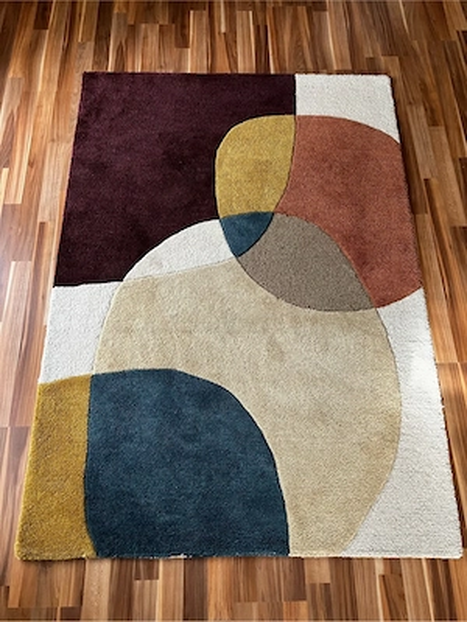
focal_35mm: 28
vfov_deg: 63.4
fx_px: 504
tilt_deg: -66.9
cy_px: 311
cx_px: 234
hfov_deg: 49.7
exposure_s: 1/60
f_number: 1.8
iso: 125
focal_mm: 3.99
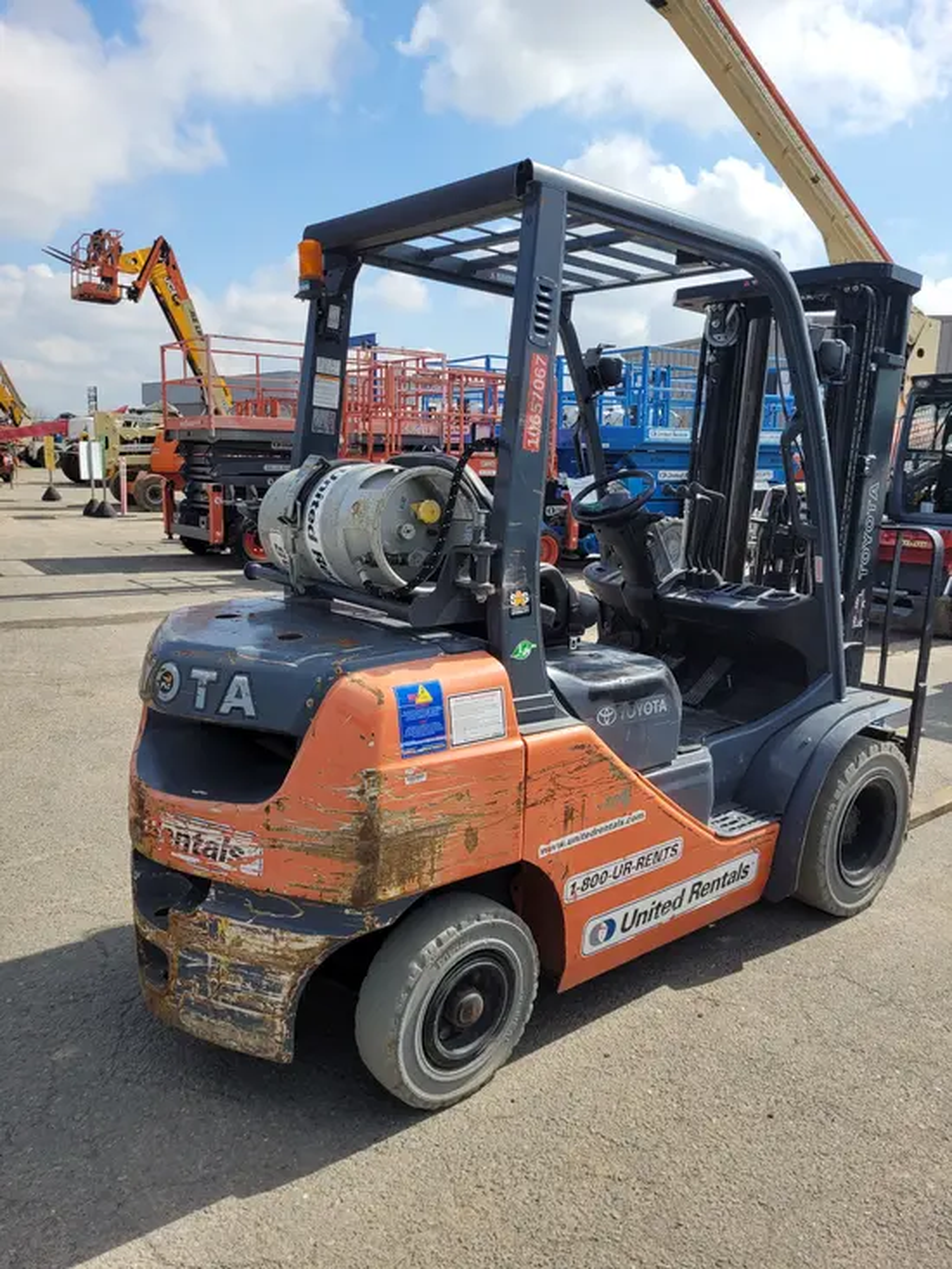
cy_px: 634
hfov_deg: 53.1
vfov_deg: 67.3
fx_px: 953
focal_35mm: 26
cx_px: 476
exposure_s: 1/2551
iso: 40
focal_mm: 5.4
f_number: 1.8
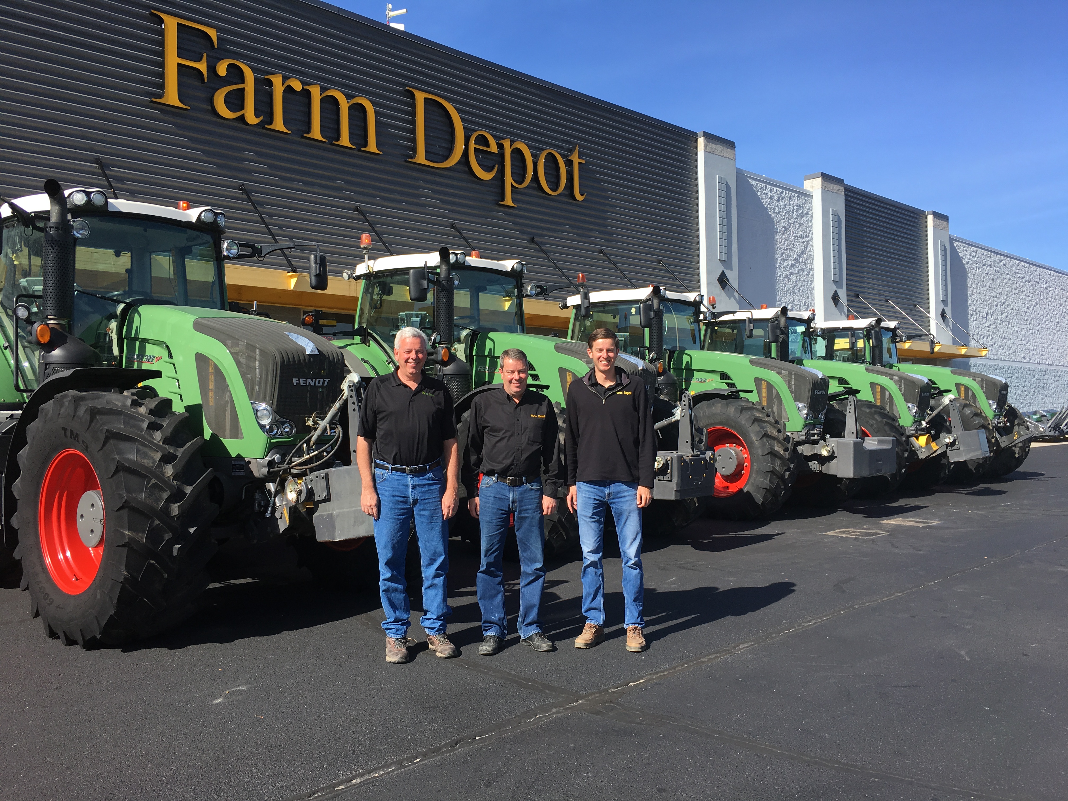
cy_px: 400
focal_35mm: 29
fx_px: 895
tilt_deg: +2.5
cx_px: 534
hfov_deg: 61.7
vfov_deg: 48.2
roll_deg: +0.8
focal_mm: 4.15
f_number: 2.2
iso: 25
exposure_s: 1/1083
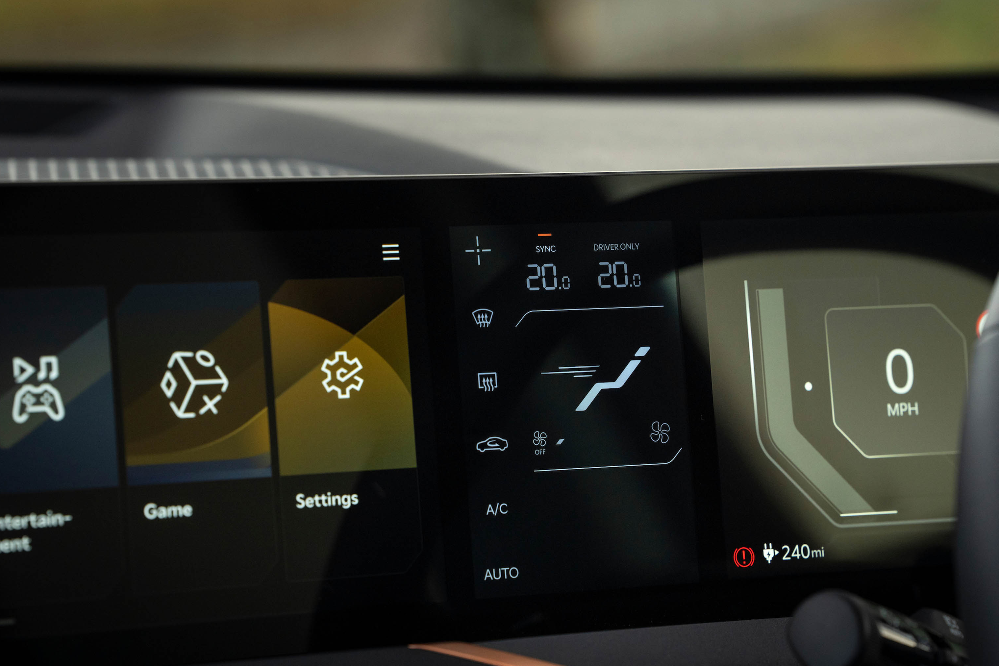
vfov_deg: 8.3
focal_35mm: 165
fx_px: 4579
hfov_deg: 12.4
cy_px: 331
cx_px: 570
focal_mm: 143
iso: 1000
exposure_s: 1/250
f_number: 5.6
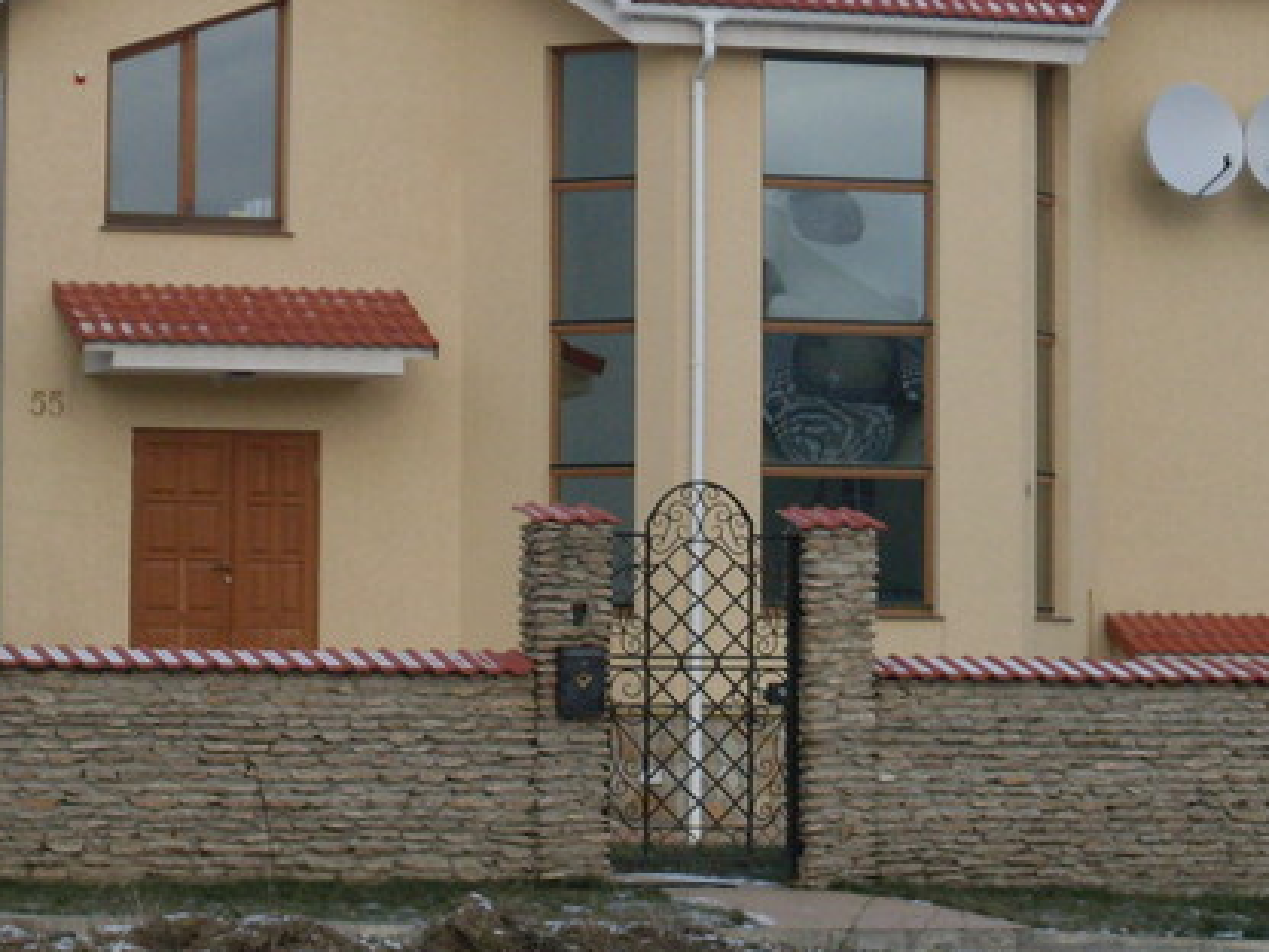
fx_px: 6489
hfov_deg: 11.2
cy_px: 204
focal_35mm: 177
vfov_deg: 8.4
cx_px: 696
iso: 80
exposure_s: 1/350
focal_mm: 15.3
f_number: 4.4
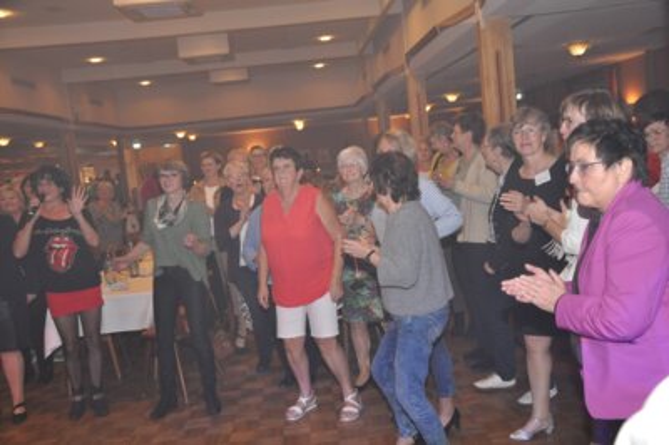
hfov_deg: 49.6
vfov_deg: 34.2
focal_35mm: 39
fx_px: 724
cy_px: 222
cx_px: 334
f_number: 4
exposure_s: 1/60
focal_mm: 26
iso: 800
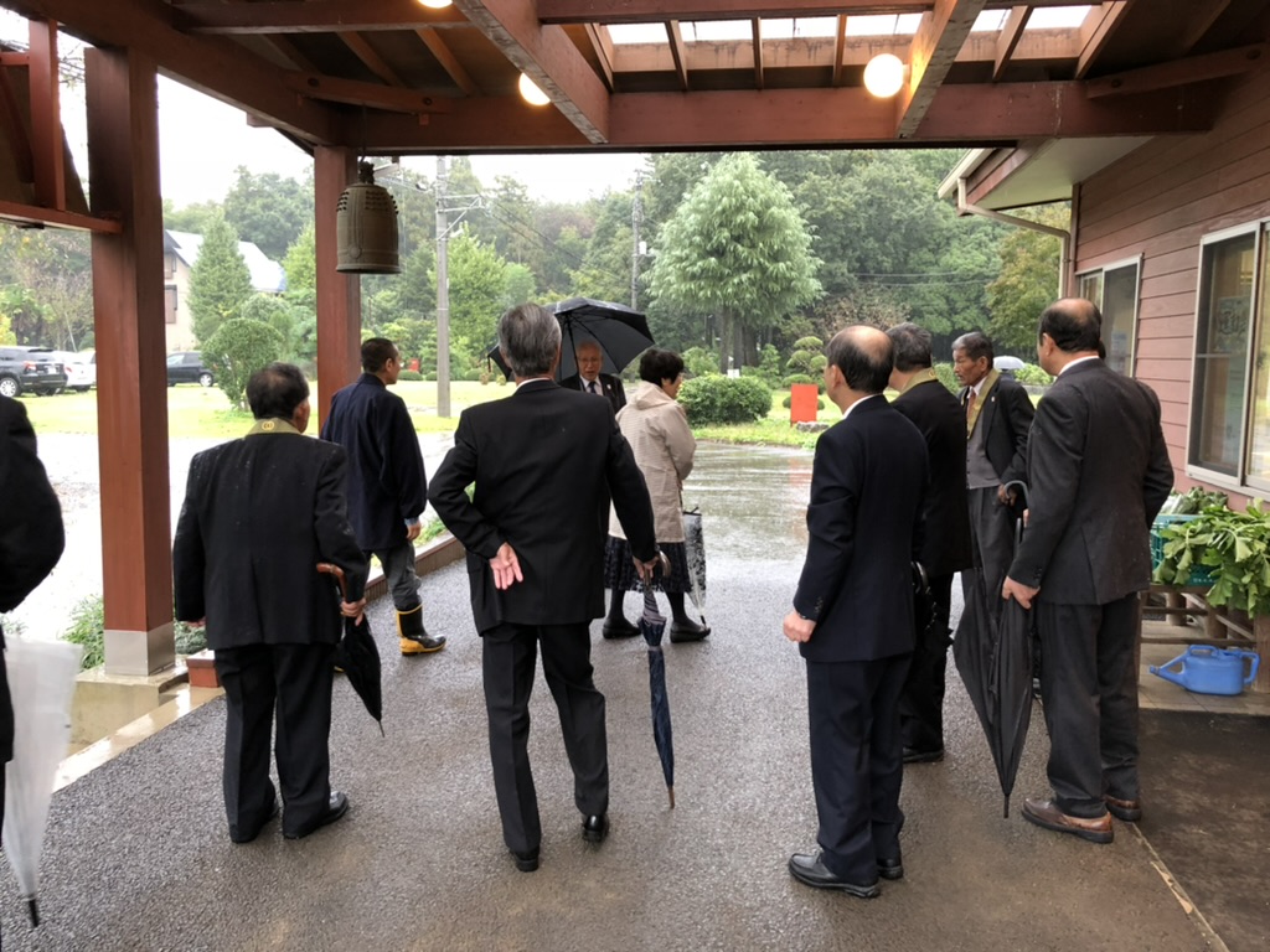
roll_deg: -0.7
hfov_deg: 61.7
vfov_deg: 48.2
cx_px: 635
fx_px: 1064
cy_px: 476
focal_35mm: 29
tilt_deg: -6.7
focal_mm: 3.99
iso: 40
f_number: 1.8
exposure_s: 1/17
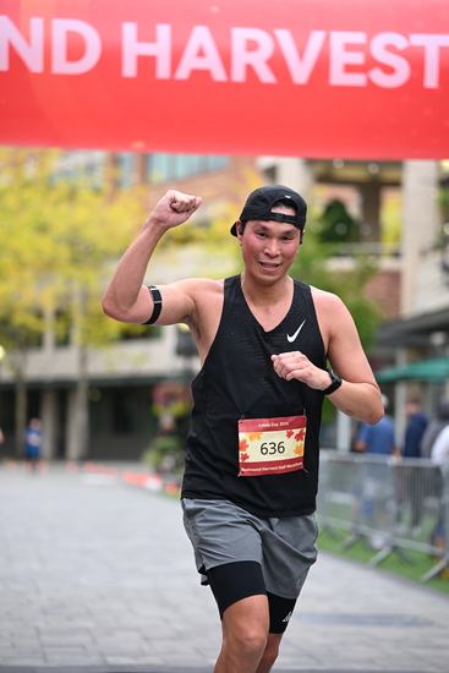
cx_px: 224
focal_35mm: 105
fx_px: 1963
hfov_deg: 13.0
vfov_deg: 19.5
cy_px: 336
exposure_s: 1/2000
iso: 640
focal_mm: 105
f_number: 2.8
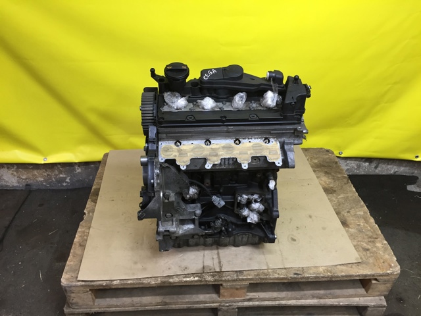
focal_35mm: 29
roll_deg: -1.8
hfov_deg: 61.7
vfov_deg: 48.2
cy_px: 158
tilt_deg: -35.2
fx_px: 353
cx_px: 210
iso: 64
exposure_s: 1/33
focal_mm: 4.15
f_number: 2.2
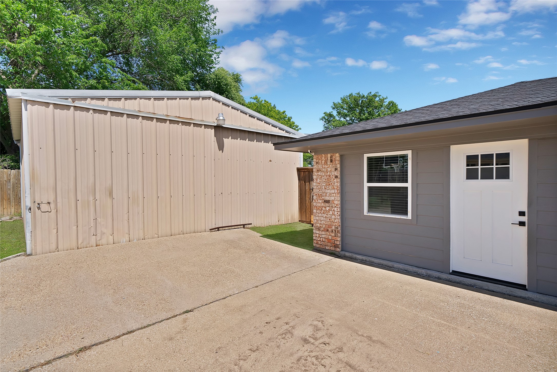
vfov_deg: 70.5
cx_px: 278
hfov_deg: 93.3
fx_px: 263
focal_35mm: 17
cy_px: 186
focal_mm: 17
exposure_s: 1/500
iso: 640
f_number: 9
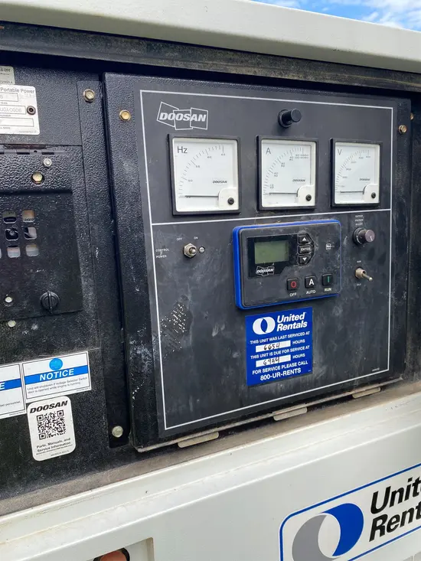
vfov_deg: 67.3
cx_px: 210
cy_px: 280
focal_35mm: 26
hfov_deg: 53.1
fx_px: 421
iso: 32
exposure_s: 1/630
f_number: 1.8
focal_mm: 4.25
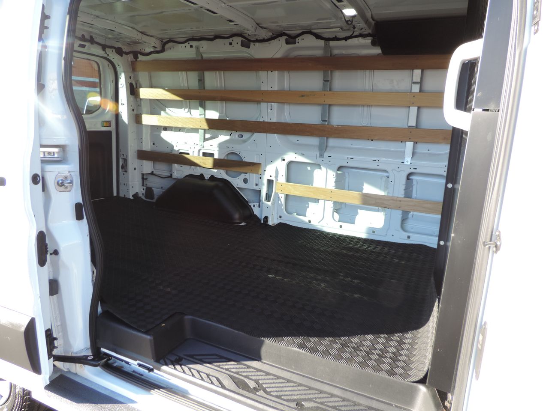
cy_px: 206
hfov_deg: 71.6
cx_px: 274
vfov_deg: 56.8
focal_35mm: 24
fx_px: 381
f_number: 3
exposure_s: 1/100
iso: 80
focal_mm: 4.3
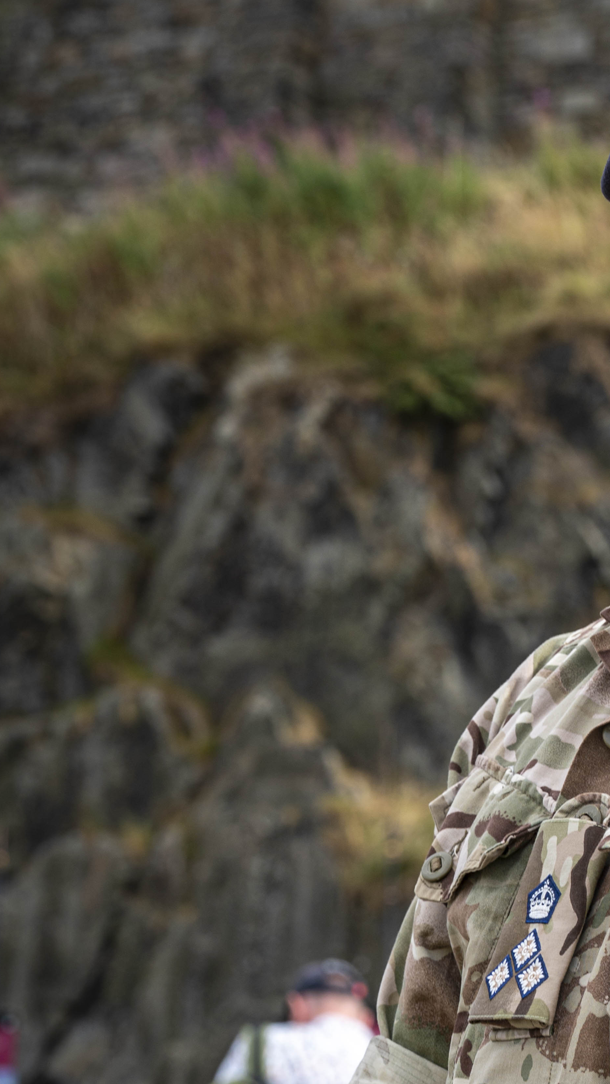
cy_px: 678
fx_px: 4945
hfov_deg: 7.0
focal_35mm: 172
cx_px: 638
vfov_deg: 12.5
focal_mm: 90
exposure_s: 1/250
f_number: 8
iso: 200
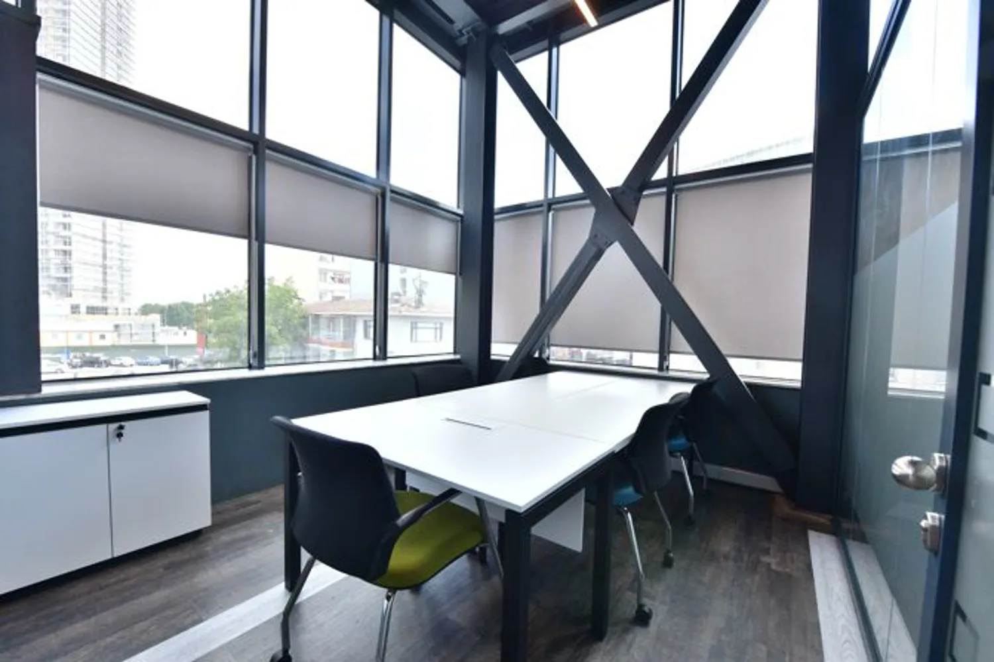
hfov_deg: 104.3
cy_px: 331
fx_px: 386
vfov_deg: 81.2
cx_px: 497
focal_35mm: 14
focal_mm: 14
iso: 1000
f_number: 11
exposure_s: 1/160
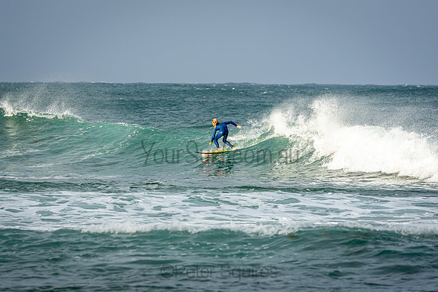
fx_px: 3651
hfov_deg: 6.9
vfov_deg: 4.6
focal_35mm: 300
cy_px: 146
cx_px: 219
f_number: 5.6
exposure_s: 1/1000
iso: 200
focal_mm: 200
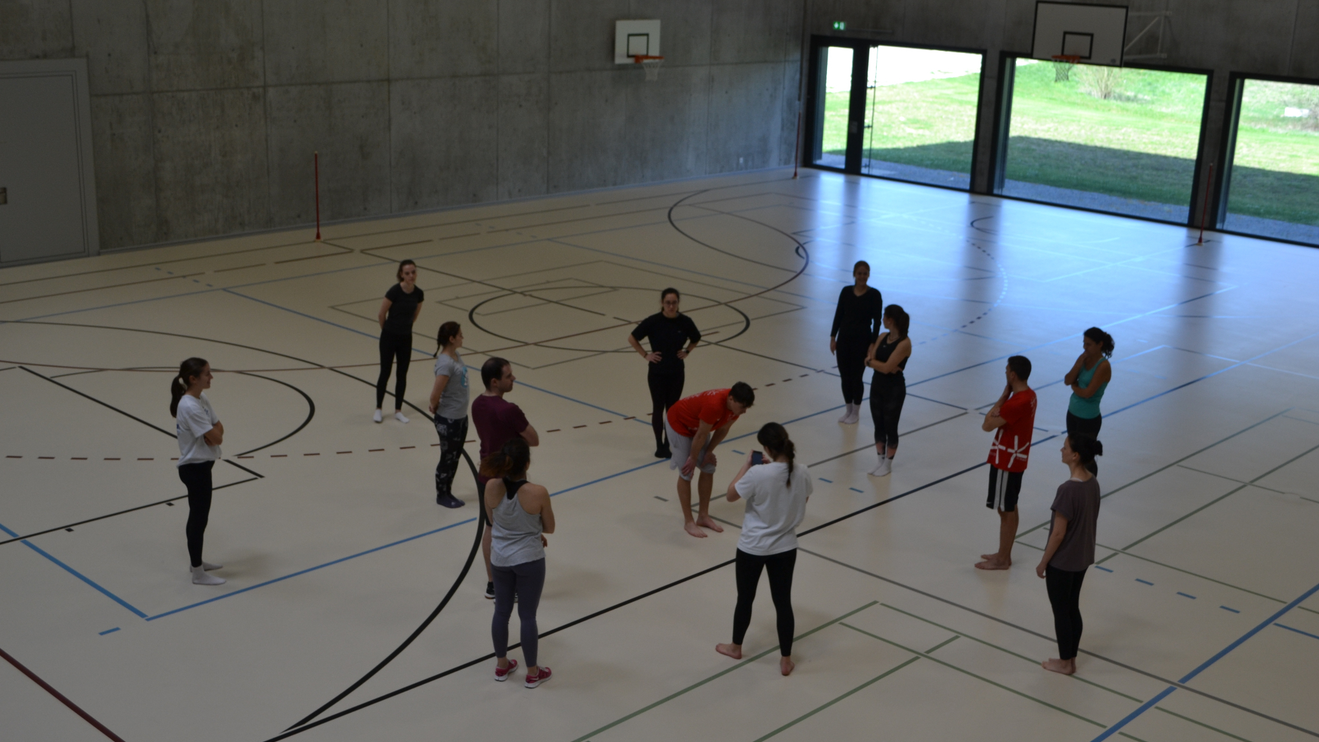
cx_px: 658
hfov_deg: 49.4
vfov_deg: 29.0
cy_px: 426
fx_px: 1434
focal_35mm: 41
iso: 220
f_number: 5.6
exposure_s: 1/125
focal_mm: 26
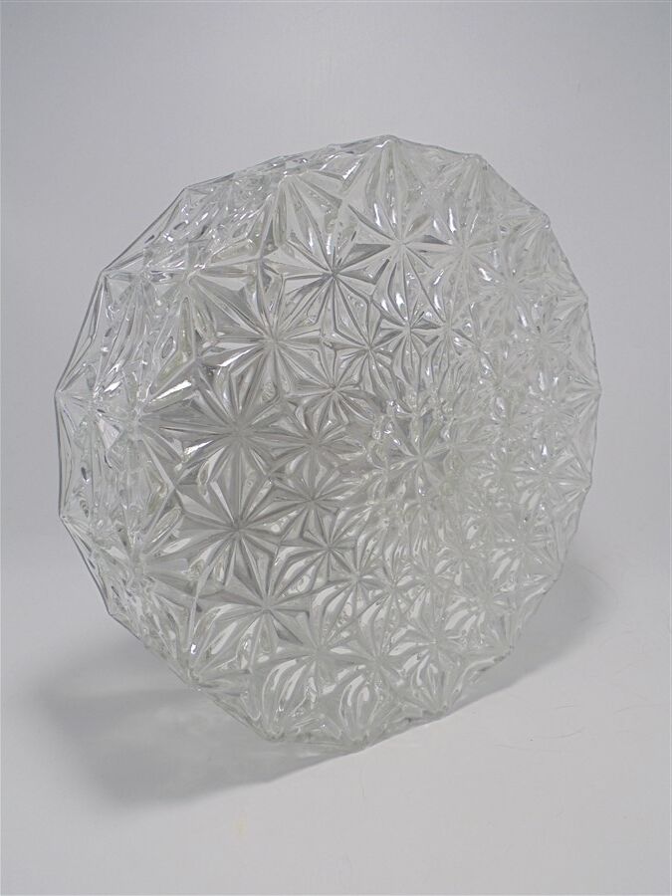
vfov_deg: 61.7
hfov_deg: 48.2
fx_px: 751
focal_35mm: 29
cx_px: 336
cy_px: 448
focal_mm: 5.3
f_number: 3.7
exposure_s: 1/100
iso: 100
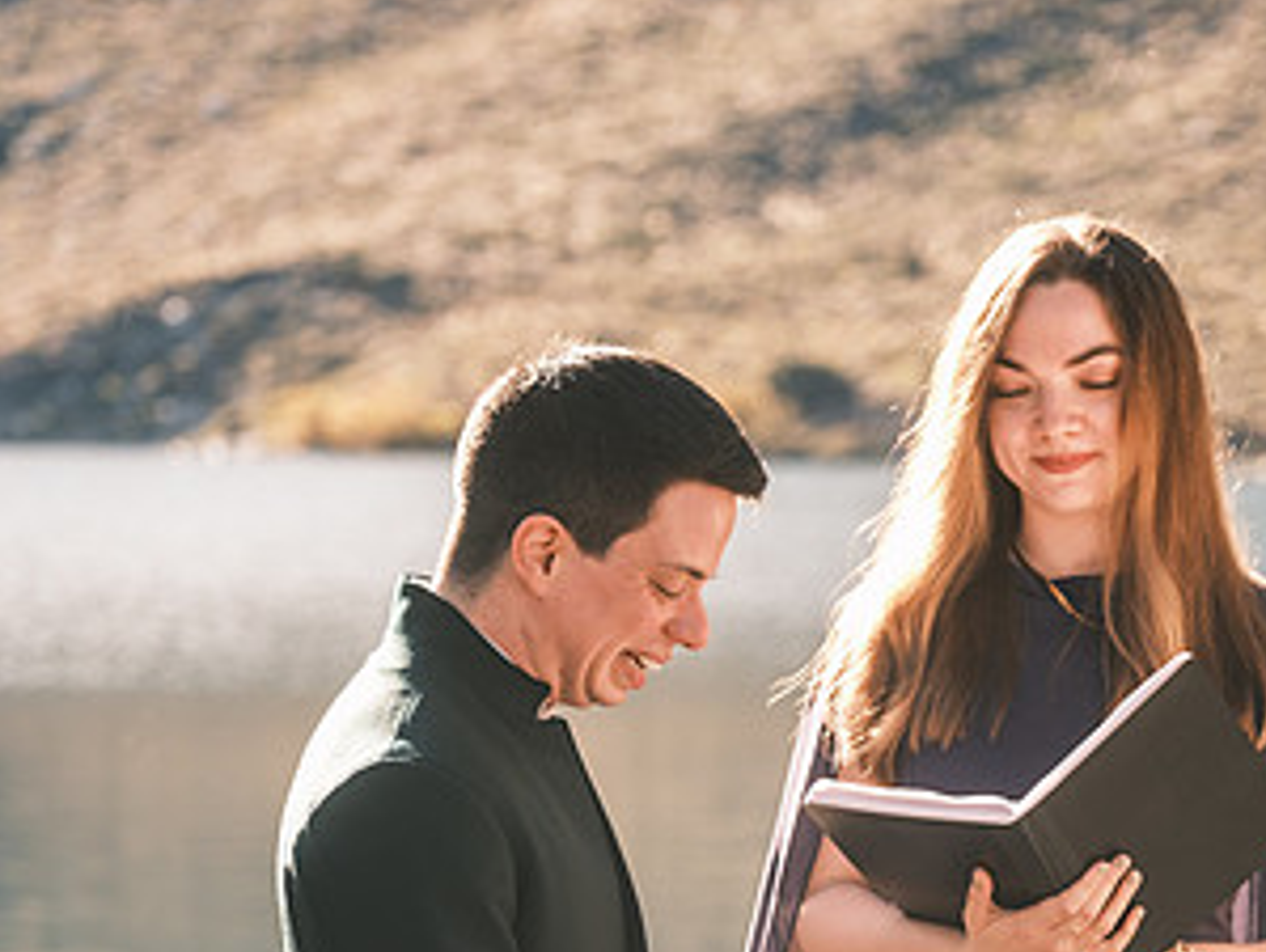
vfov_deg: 8.4
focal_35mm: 177
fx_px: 6481
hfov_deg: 11.1
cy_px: 776
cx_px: 953
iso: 200
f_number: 2.8
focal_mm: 63.4
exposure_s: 1/400
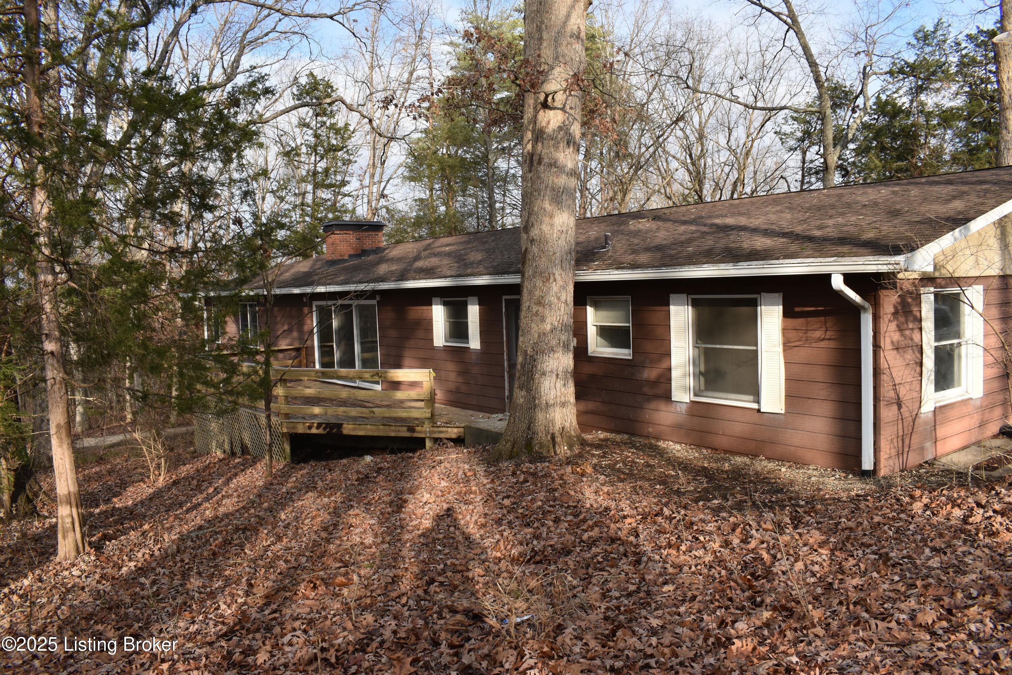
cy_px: 338
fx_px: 759
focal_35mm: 27
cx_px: 506
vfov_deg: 47.9
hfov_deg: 67.4
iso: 400
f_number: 10
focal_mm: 18
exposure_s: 1/250
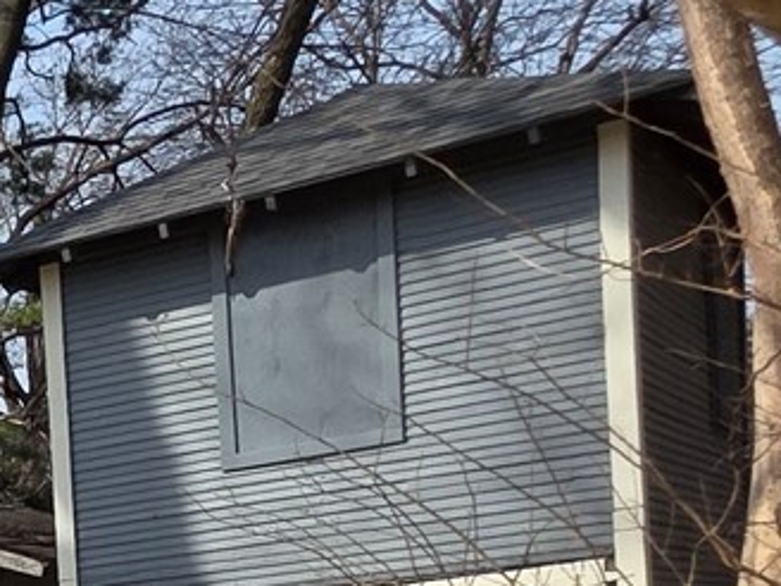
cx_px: -841
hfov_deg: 17.3
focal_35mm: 76
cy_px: 865
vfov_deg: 17.5
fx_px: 1715
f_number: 1.9
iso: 40
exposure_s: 1/1804
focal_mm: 2.2
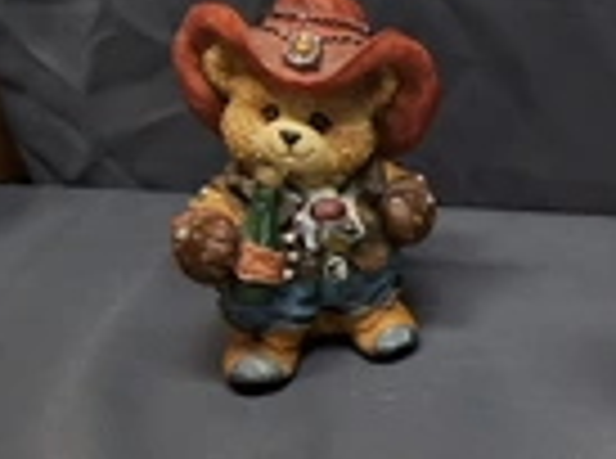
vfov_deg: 17.7
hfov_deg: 21.7
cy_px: 387
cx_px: 782
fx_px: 1455
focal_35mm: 82
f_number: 1.9
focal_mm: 2.91
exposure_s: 1/40
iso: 125
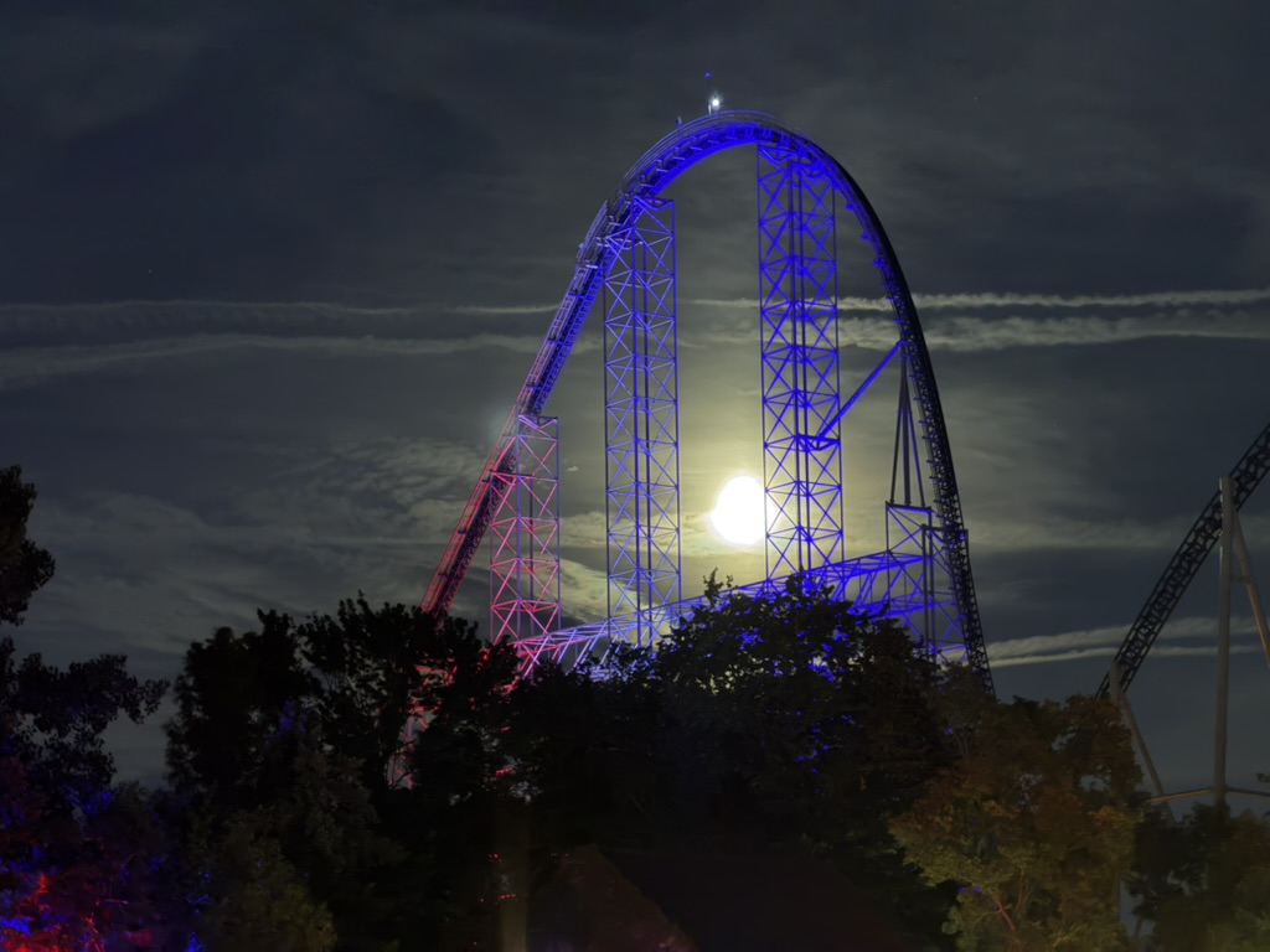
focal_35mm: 100
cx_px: 635
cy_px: 476
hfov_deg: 19.6
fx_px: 3669
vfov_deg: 14.8
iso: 400
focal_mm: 16.89
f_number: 2.8
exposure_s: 1/3
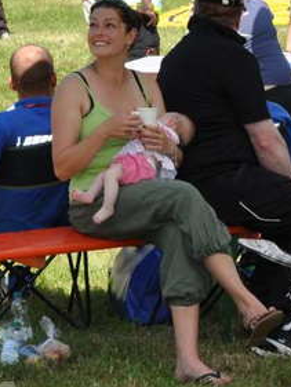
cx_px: 272
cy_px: 56
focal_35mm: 211
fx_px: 2363
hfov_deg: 7.0
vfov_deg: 9.3
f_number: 10
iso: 200
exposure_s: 1/200
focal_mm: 52
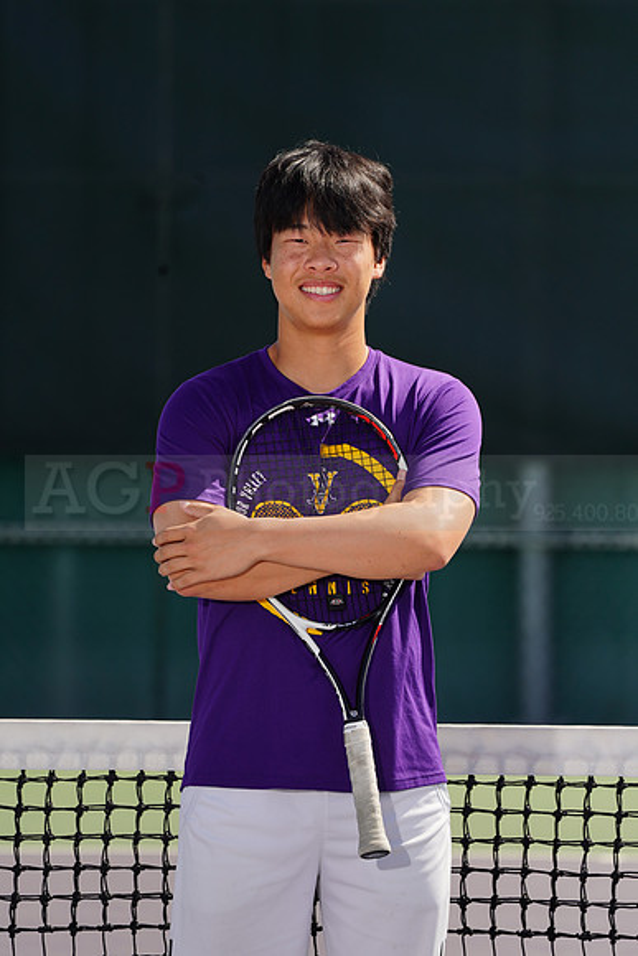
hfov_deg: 3.4
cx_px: 319
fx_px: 10626
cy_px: 478
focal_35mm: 400
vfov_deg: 5.2
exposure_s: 1/250
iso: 100
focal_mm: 400
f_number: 9
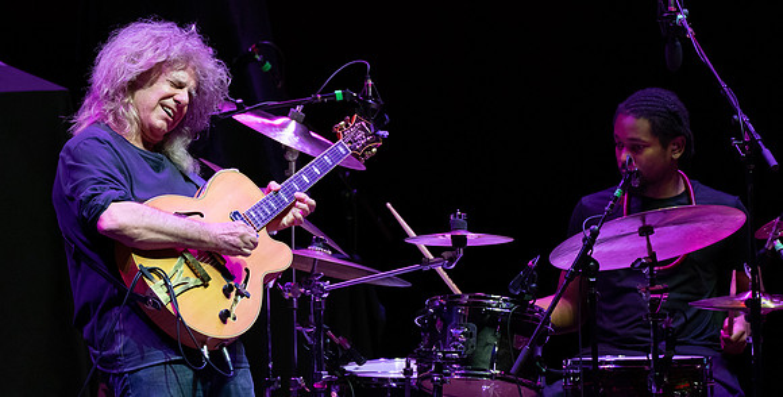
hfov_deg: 4.8
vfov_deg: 2.4
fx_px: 9405
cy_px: 162
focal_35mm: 464
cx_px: 360
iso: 3200
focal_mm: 400
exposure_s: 1/320
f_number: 7.1
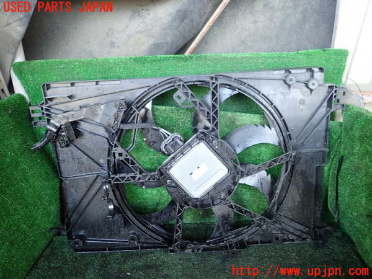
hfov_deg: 69.4
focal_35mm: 25
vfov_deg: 54.9
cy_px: 140
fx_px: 269
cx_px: 186
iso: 200
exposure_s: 1/40
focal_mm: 4.5
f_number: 2
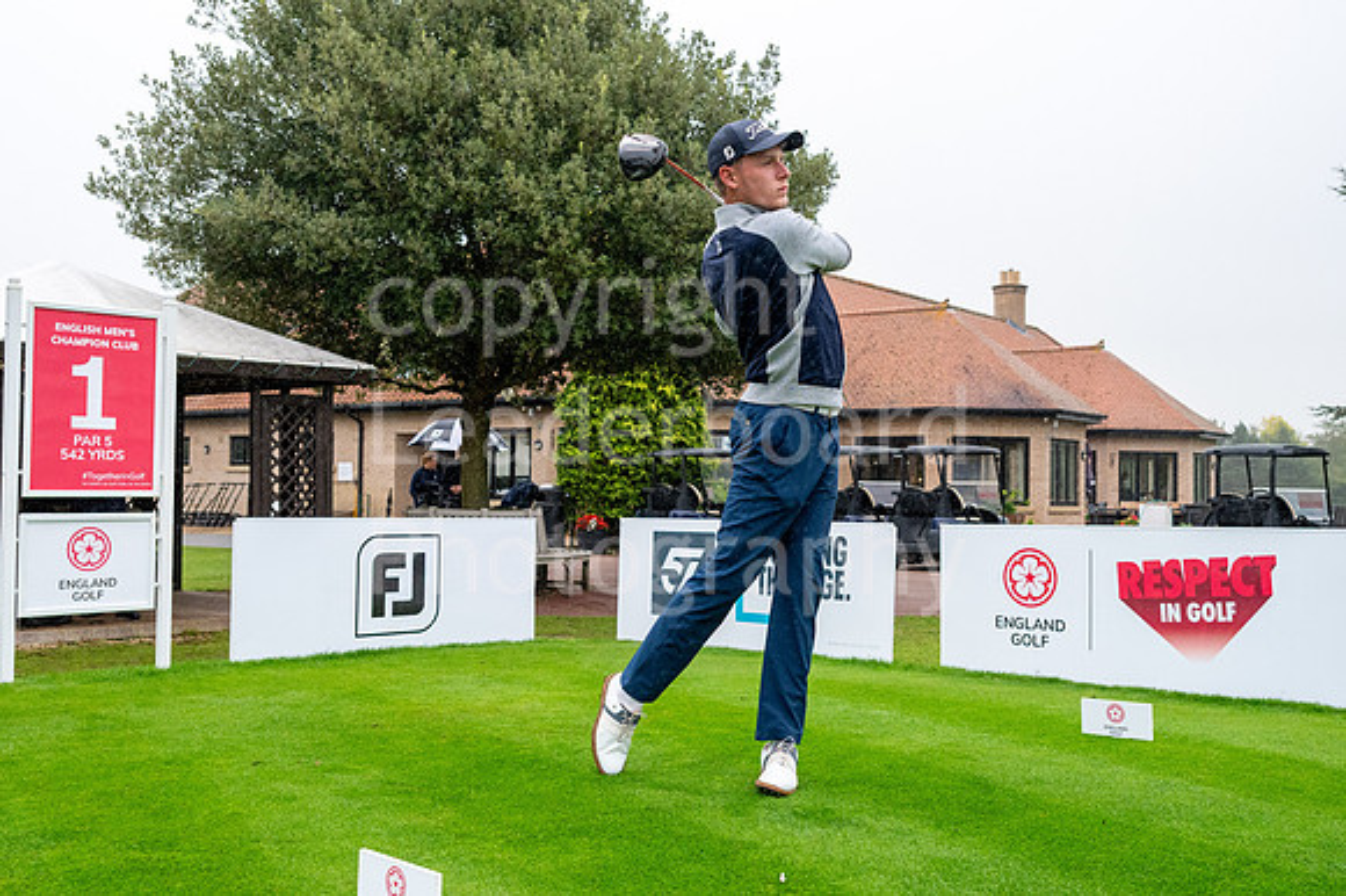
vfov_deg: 36.8
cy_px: 448
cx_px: 673
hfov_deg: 53.2
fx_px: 1345
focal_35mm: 36
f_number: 4
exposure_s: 1/800
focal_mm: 24
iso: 1000
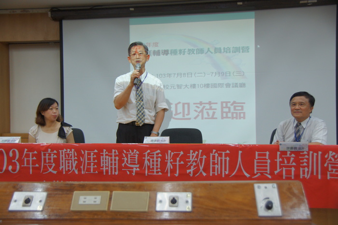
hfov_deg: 37.9
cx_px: 169
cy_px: 112
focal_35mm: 52
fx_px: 493
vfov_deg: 25.7
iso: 320
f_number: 4
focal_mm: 35
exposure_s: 1/60
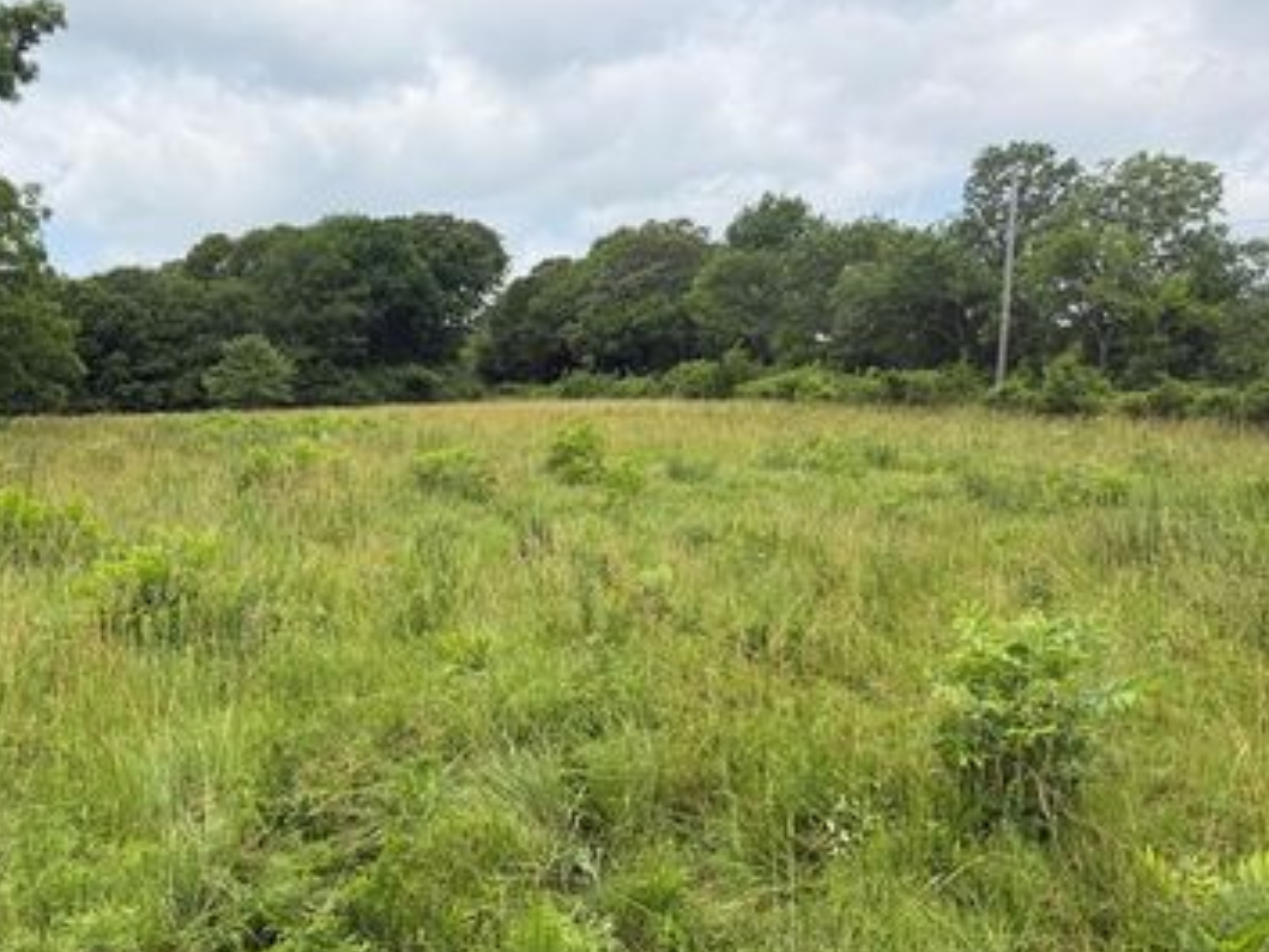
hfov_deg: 53.1
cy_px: 548
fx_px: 1247
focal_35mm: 34
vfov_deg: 41.7
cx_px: 449
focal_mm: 6.76
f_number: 1.78
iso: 80
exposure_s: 1/2907
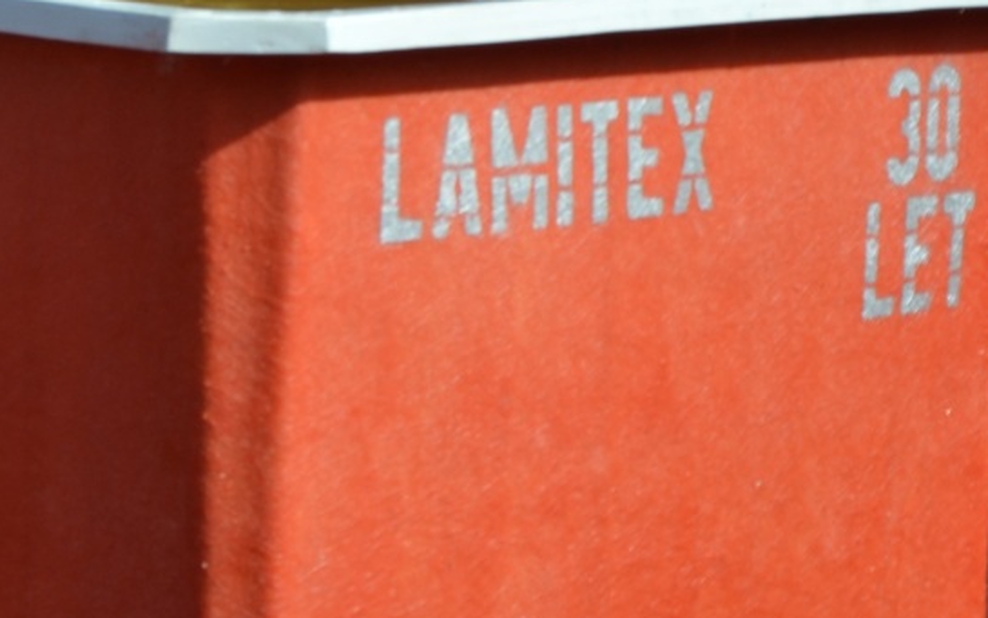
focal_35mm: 233
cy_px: -294
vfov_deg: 5.6
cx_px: -386
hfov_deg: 8.8
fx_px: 6276
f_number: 6.3
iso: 200
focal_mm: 52
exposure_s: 1/800
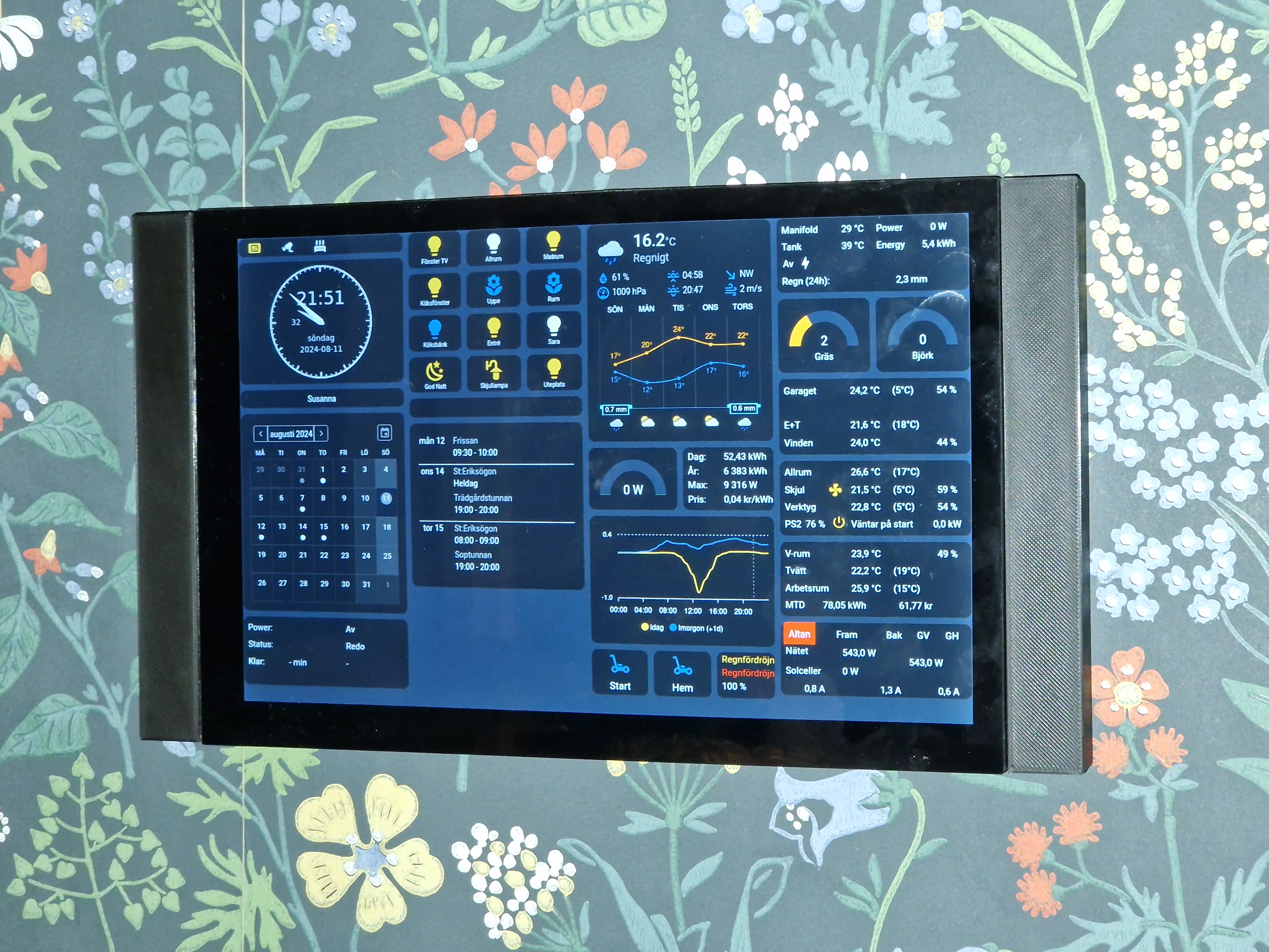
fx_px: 2529
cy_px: 476
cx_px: 634
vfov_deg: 21.3
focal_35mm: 69
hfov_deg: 28.2
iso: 434
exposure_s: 1/22
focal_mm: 7
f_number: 2.4
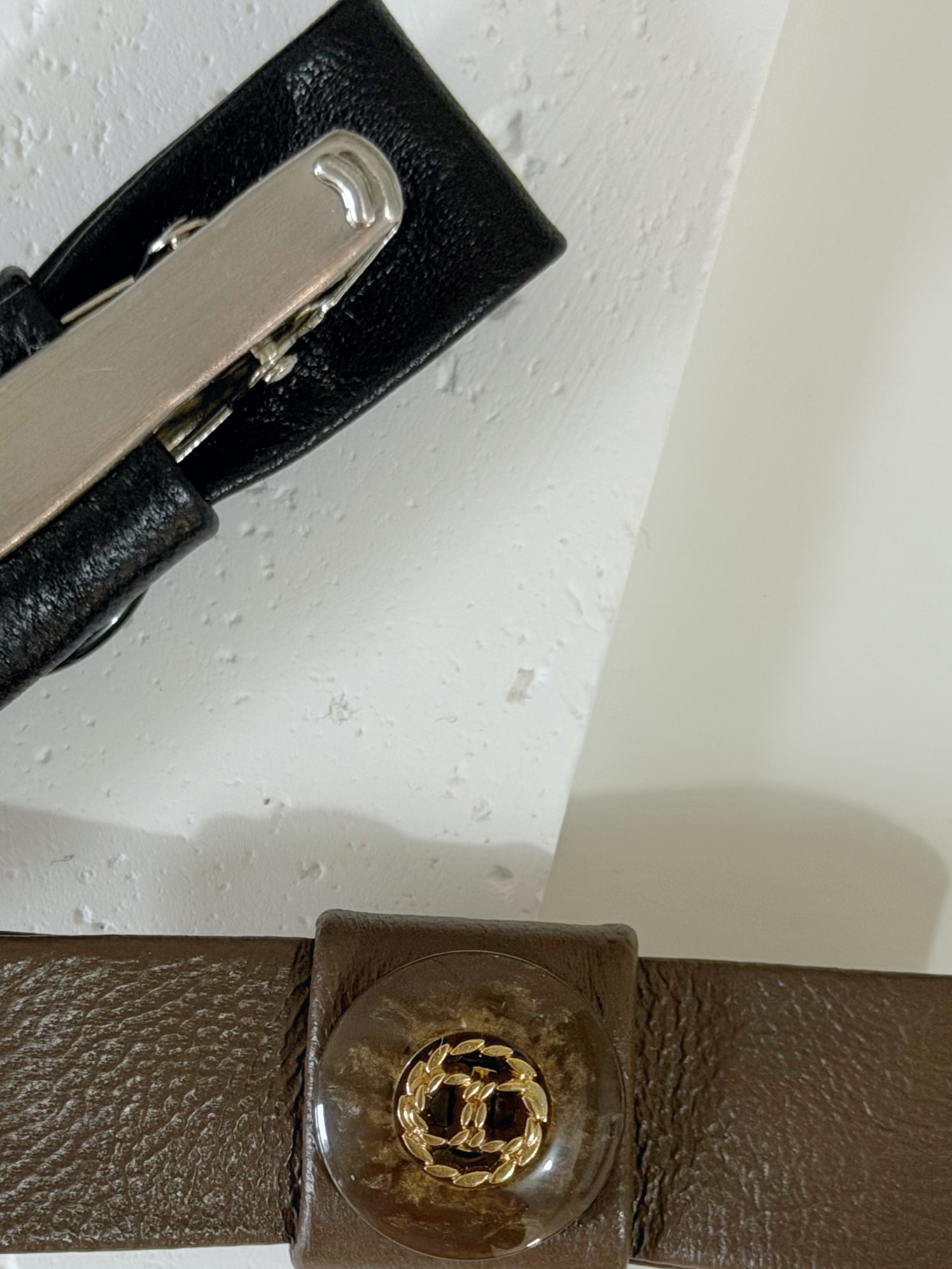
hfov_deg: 15.2
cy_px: 915
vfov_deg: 20.1
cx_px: 249
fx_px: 3557
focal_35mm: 97
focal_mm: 6.76
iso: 100
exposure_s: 1/50
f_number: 1.78
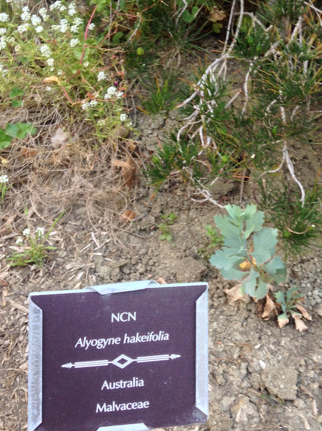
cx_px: 245
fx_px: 647
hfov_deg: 27.5
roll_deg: -0.8
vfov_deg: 36.5
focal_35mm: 52
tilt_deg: -11.4
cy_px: 149
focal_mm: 3.3
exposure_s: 1/30
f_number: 2.4
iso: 32
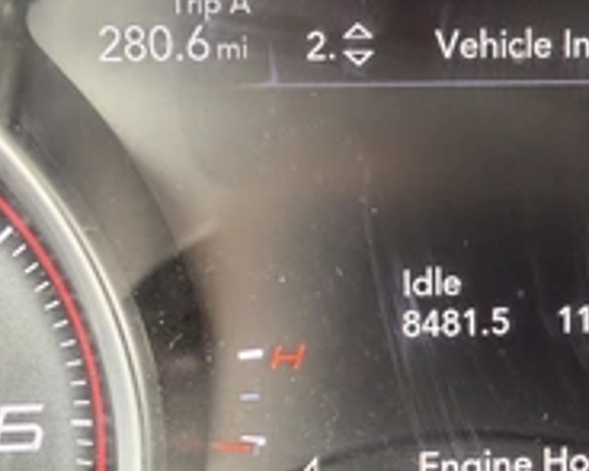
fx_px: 889
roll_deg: +0.7
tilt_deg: -25.2
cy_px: 343
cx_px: 464
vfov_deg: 29.3
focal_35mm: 51
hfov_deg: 35.6
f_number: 2.2
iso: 320
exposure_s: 1/99
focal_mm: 2.22
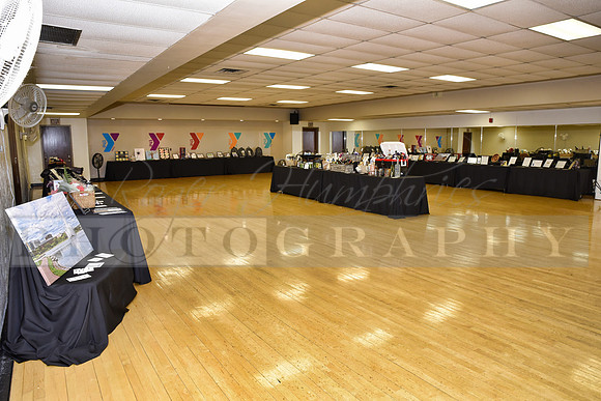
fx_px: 401
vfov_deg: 53.2
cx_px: 300
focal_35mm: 24
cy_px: 200
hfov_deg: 73.7
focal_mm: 24
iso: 1600
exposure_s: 1/60
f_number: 8
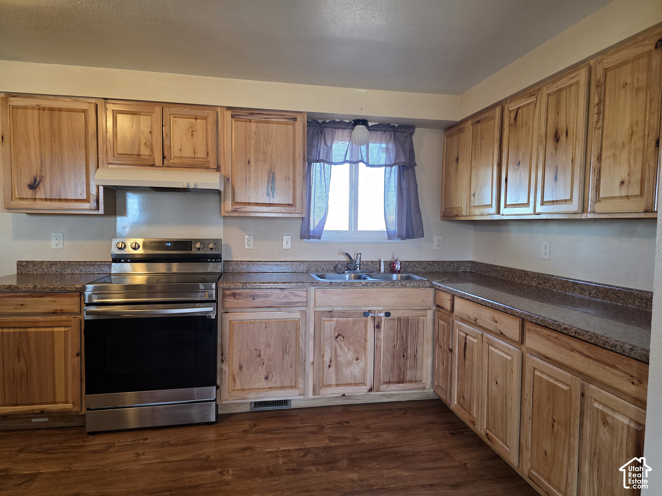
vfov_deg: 58.9
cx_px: 331
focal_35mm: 23
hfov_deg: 73.9
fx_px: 440
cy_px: 248
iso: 200
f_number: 1.7
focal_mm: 6.3
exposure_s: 1/120
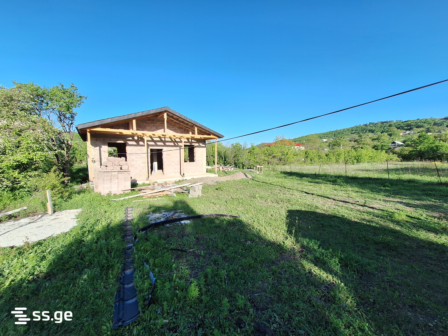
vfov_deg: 89.9
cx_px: 224
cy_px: 168
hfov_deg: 106.2
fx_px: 168
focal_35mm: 13
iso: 40
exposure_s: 1/942
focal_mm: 1.74
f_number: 2.2
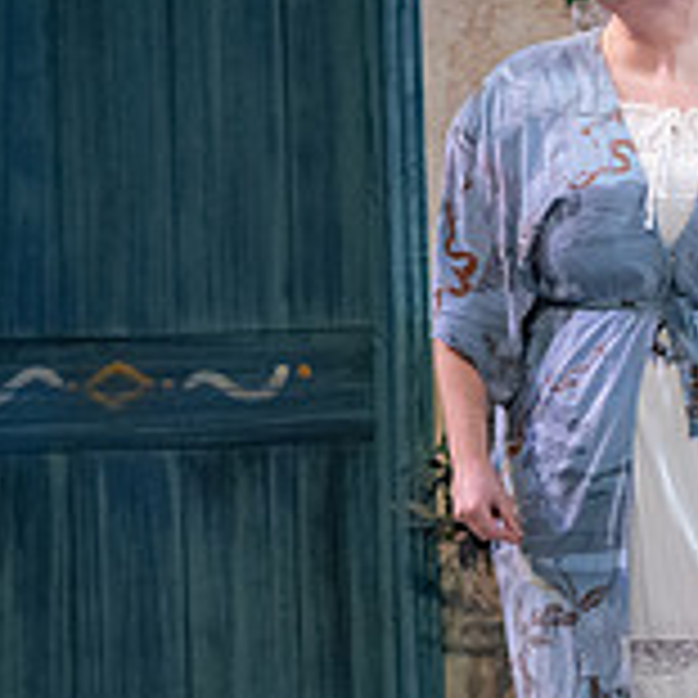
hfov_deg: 3.1
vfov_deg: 3.1
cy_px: 448
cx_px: 1153
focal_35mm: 558
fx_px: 12730
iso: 2500
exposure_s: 1/320
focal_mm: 175
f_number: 3.2
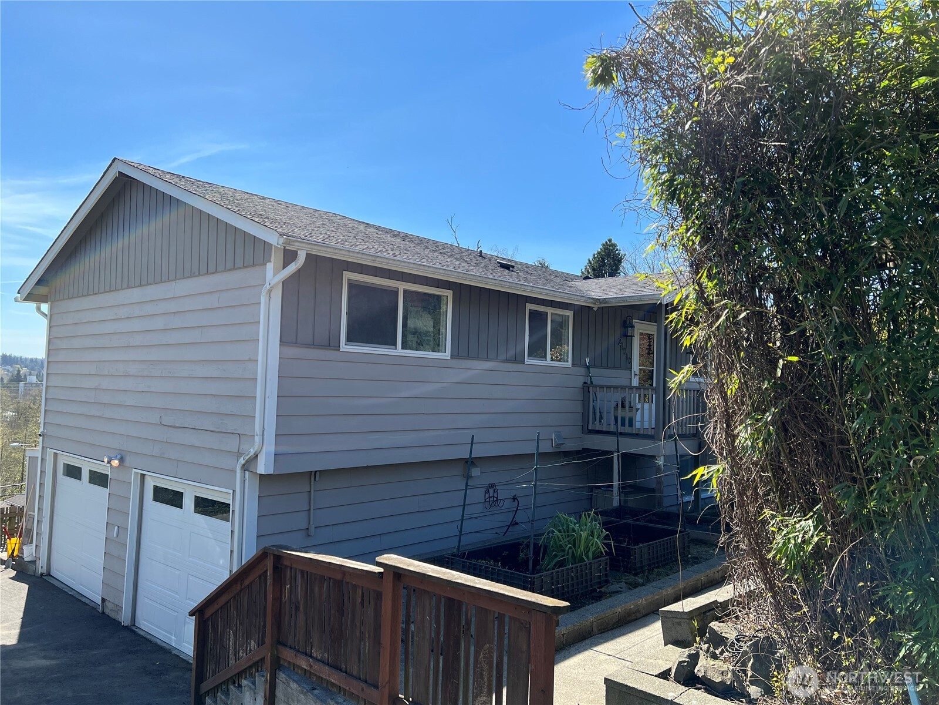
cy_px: 352
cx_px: 470
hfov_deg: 67.3
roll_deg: -1.8
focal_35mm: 26
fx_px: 705
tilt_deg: +0.6
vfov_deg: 53.1
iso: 50
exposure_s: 1/2762
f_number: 1.5
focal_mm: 5.7
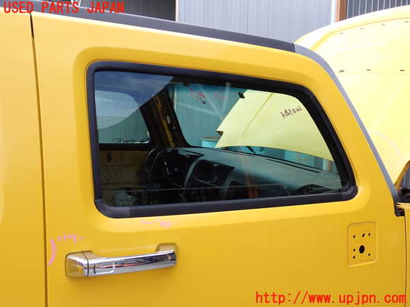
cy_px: 154
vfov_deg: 35.1
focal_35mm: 41
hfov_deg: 45.8
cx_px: 205
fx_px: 486
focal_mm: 7.31
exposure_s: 1/200
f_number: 4
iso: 100
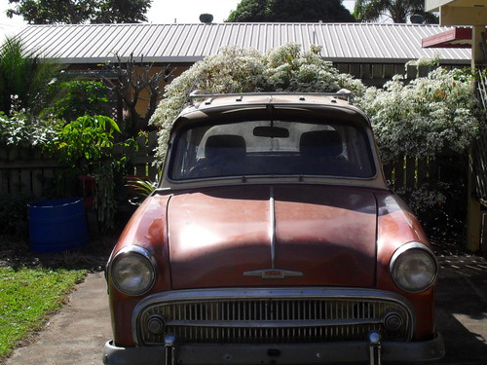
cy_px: 223
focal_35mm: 56
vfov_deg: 26.0
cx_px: 298
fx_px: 788
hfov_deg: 34.2
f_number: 8.4
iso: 100
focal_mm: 6.3
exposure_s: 1/250
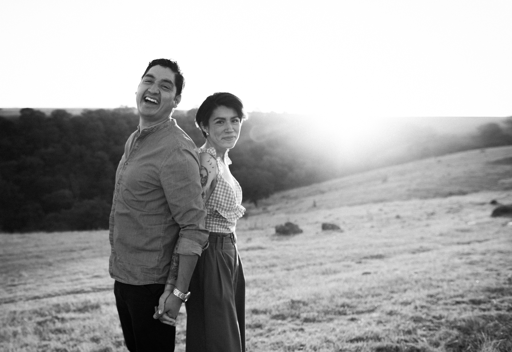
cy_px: 167
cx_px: 155
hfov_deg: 54.8
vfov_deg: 40.4
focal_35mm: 33
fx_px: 478
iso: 400
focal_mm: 24
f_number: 2.8
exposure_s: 1/640
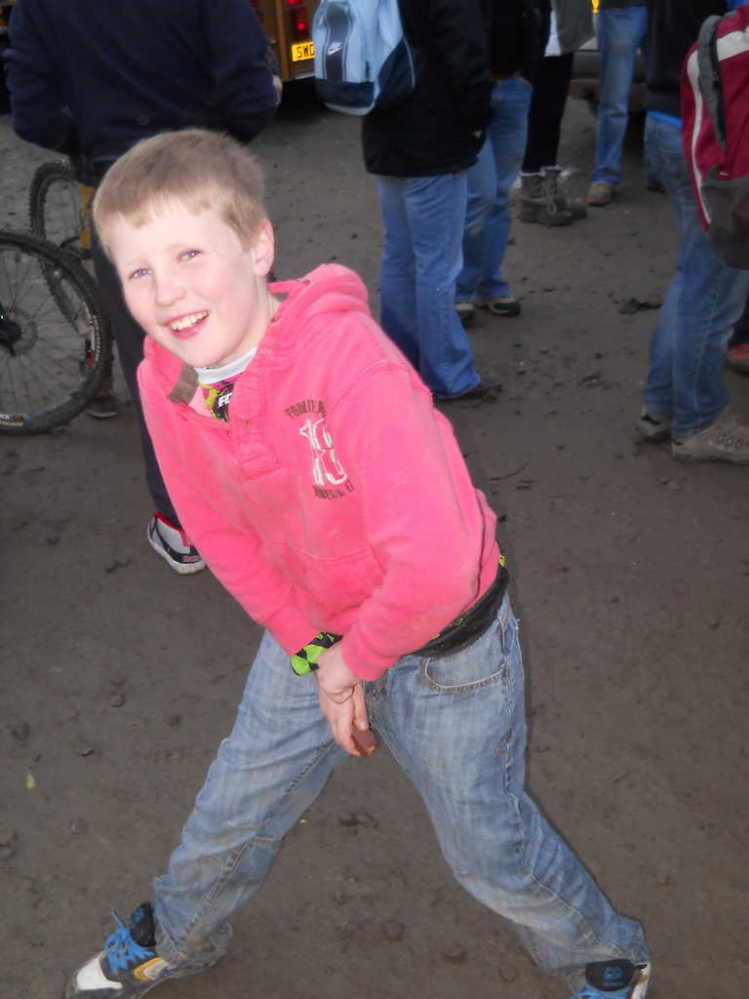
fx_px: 1183
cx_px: 374
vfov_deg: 45.8
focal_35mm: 41
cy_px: 500
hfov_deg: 35.1
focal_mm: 6.72
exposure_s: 1/30
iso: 200
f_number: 3.1
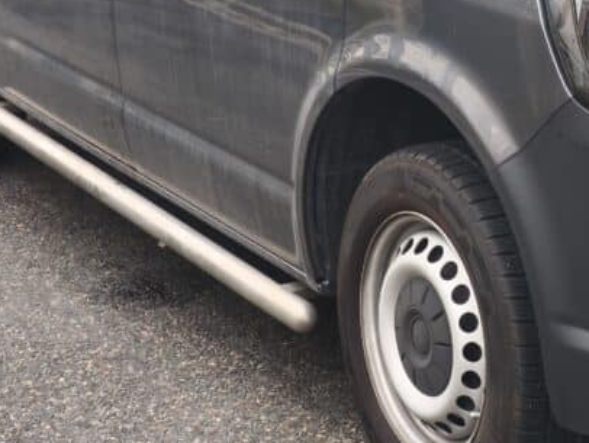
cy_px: -10
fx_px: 2145
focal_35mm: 126
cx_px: 573
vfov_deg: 11.6
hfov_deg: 15.4
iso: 320
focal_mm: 7.1
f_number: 1.9
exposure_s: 1/100
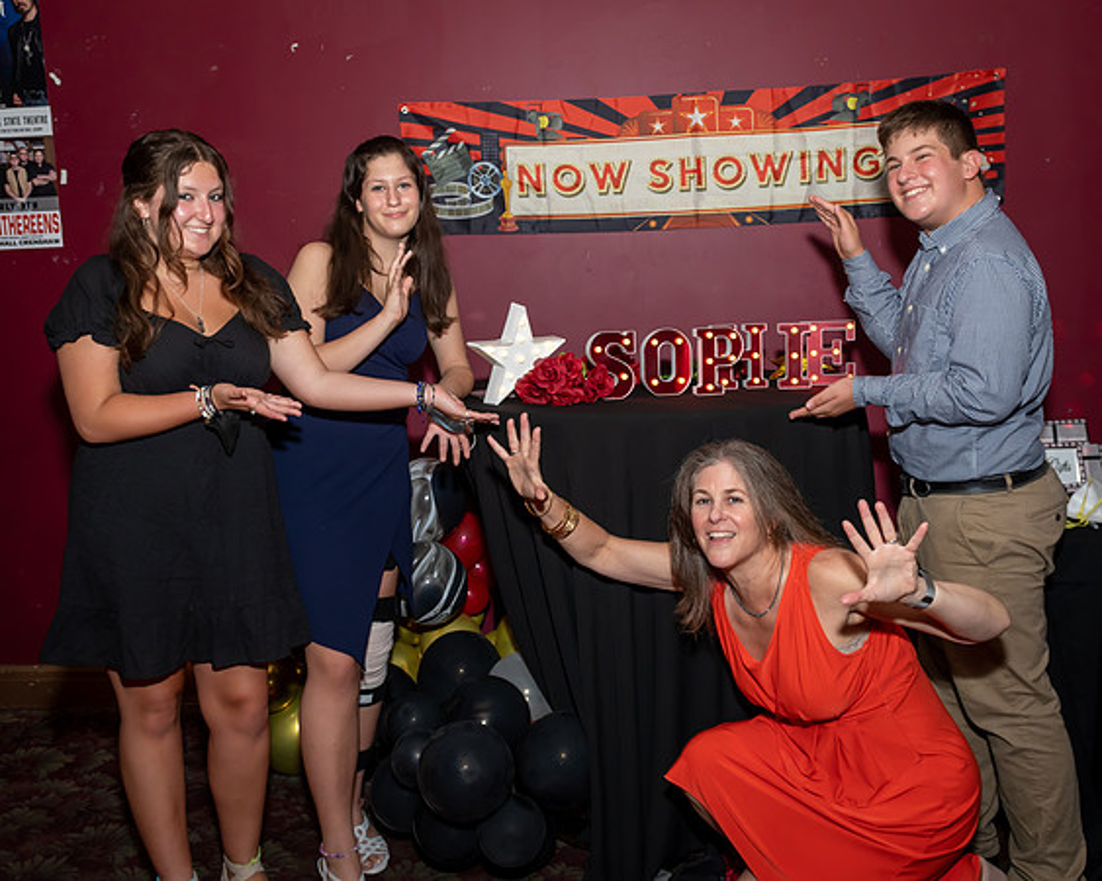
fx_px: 1069
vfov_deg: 44.7
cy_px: 378
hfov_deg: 54.5
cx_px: 558
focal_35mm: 33
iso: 400
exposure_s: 1/250
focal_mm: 17
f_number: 7.1
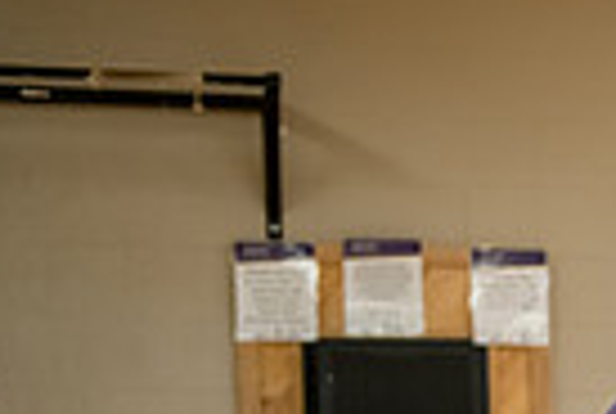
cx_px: 1205
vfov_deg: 8.0
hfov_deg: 11.1
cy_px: 628
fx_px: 2898
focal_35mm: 169
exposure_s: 1/160
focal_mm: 40
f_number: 3.2
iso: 640
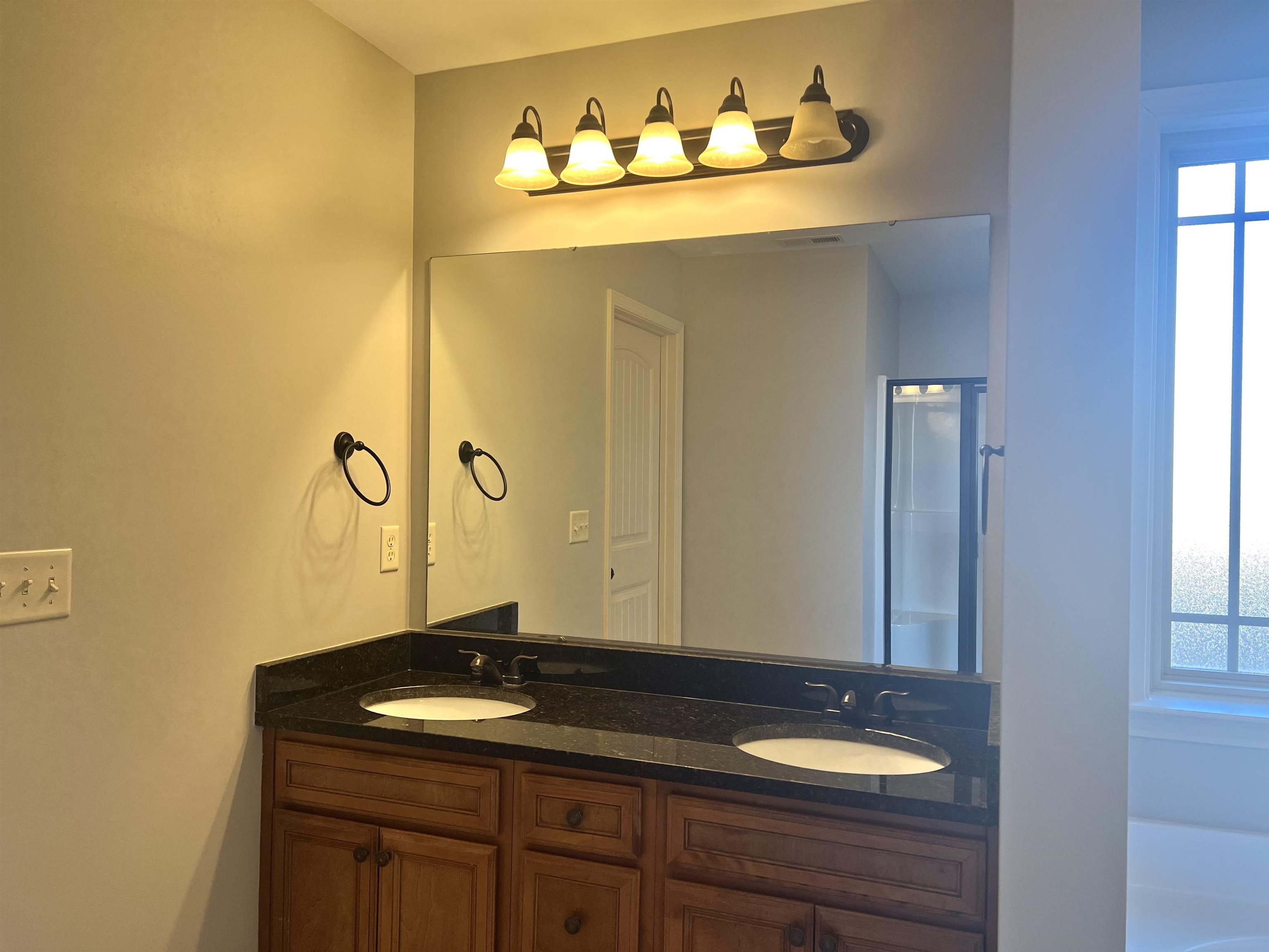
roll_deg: -0.7
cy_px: 476
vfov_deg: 53.1
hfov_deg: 67.3
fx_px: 953
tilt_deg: -1.0
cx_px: 634
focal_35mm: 26
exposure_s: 1/120
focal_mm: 5.7
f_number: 1.5
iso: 80
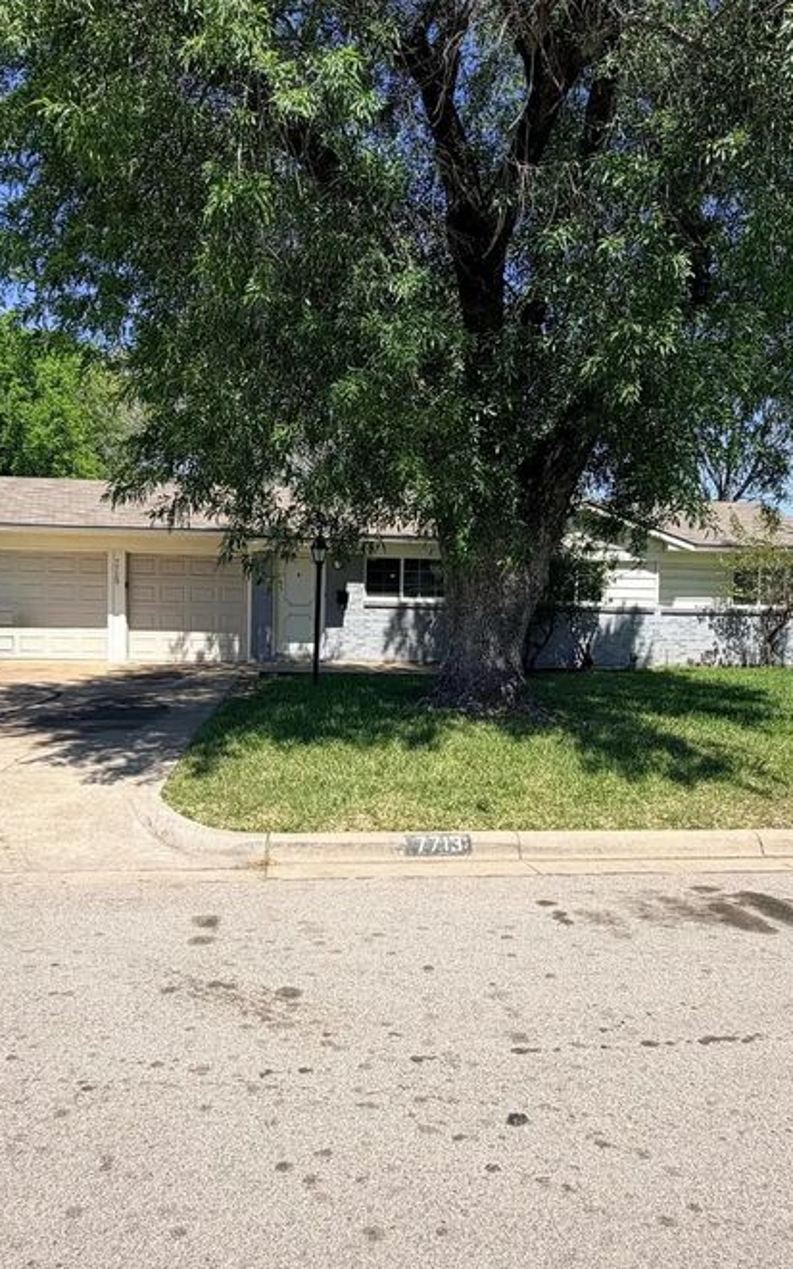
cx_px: 386
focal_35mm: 23
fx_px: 795
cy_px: 662
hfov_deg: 53.0
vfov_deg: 77.1
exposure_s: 1/770
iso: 20
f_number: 2.2
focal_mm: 2.22
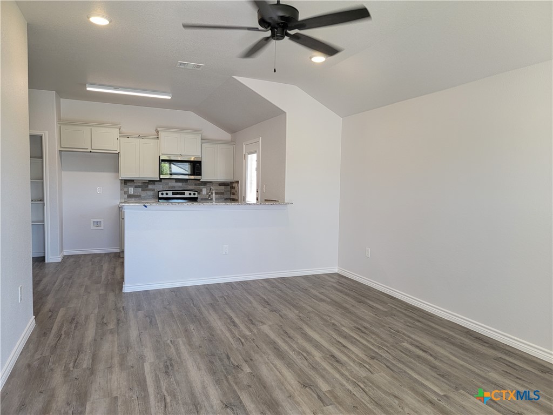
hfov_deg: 71.6
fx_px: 383
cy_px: 208
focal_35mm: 24
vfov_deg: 56.8
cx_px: 276
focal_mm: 6.7
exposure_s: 1/120
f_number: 1.8
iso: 125
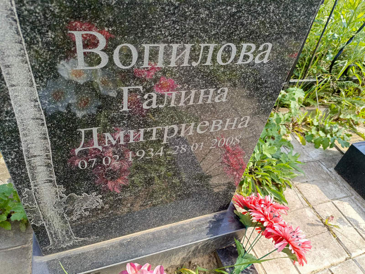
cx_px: 182
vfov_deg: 54.9
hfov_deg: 69.4
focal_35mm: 25
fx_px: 264
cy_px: 137
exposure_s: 1/273
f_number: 1.69
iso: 110
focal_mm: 4.76
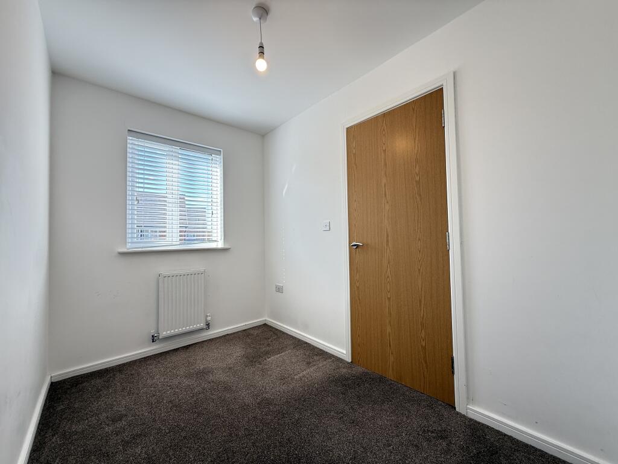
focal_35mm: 14
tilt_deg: +3.1
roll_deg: +1.1
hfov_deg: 102.1
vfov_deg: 85.7
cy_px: 232
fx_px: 250
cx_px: 309
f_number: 2.2
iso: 64
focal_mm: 2.22
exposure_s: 1/103
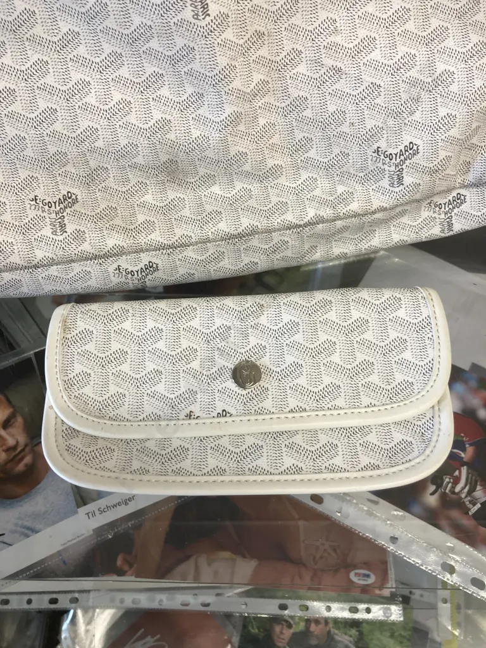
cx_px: 243
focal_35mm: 28
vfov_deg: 63.4
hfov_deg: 49.7
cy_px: 324
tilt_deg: -58.7
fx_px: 524
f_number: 1.8
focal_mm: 3.99
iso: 50
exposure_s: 1/50
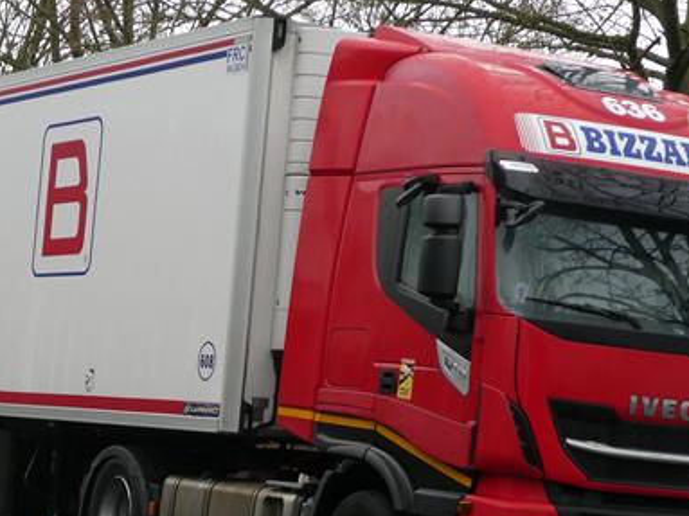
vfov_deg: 12.4
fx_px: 2368
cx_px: 313
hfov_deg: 16.6
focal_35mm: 119
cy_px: 356
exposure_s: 1/80
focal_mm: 10.3
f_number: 4.2
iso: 250
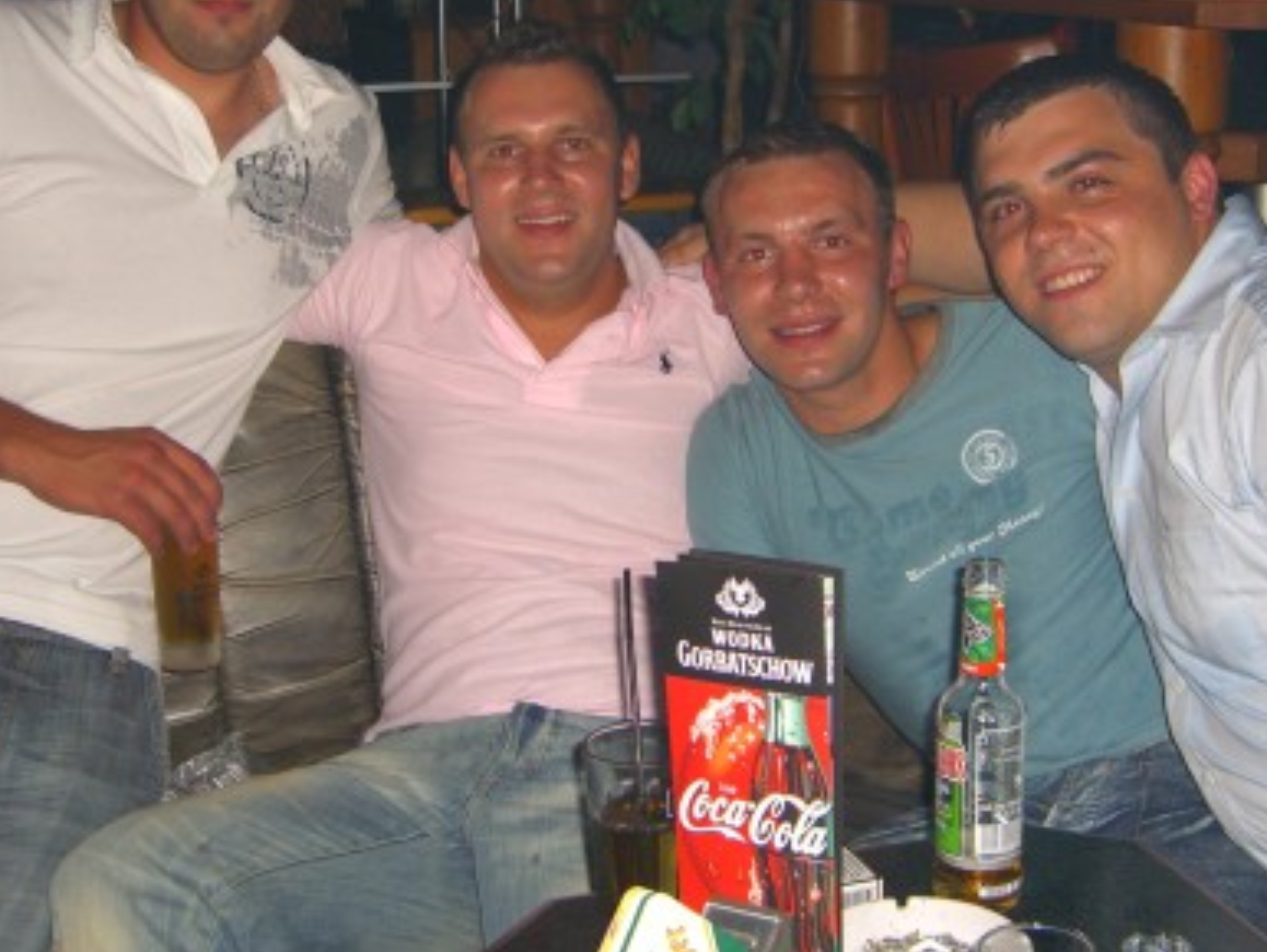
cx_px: 683
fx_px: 2161
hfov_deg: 32.7
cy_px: 384
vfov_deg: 24.8
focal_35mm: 59
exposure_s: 1/60
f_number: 2.8
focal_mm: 7.9
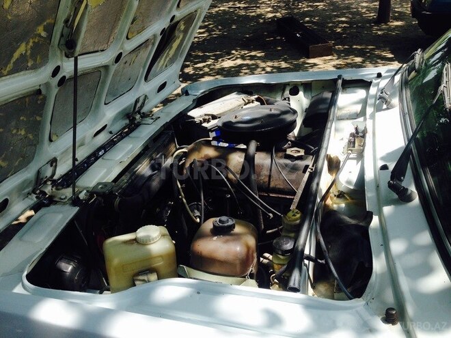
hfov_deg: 55.4
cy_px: 169
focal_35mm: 33
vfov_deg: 42.9
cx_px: 226
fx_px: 430
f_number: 2.4
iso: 50
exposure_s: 1/809
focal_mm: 4.12
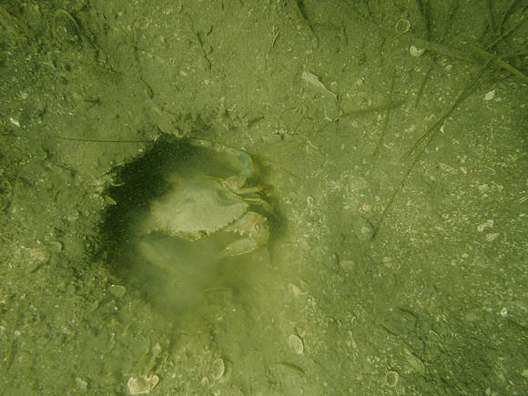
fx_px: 381
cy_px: 198
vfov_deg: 54.9
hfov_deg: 69.4
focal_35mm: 25
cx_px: 264
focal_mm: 4.5
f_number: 2.8
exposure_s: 1/800
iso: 100
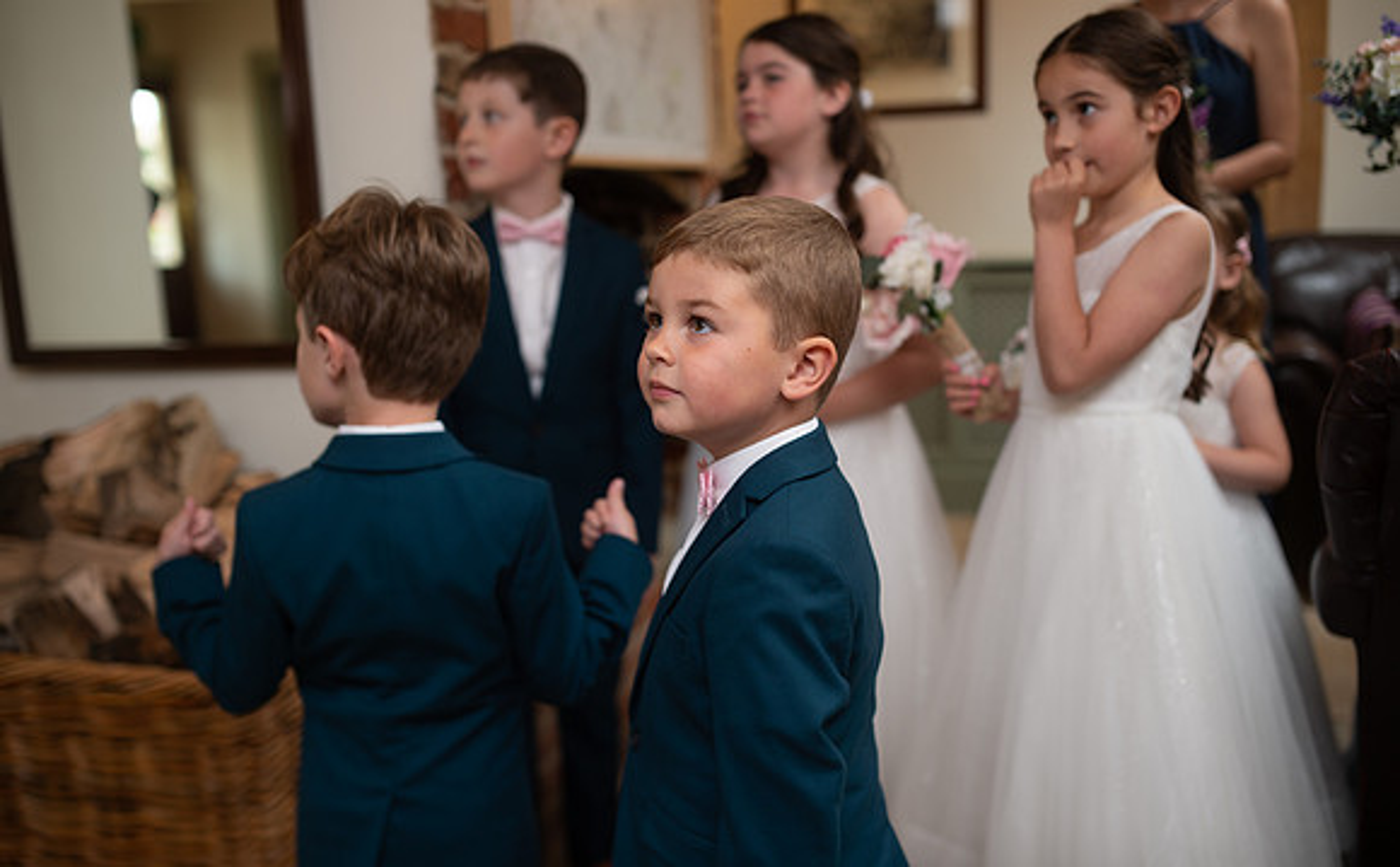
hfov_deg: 54.5
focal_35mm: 36
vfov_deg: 35.3
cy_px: 401
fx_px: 1360
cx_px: 700
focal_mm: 35
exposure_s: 1/100
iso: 100
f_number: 2.5
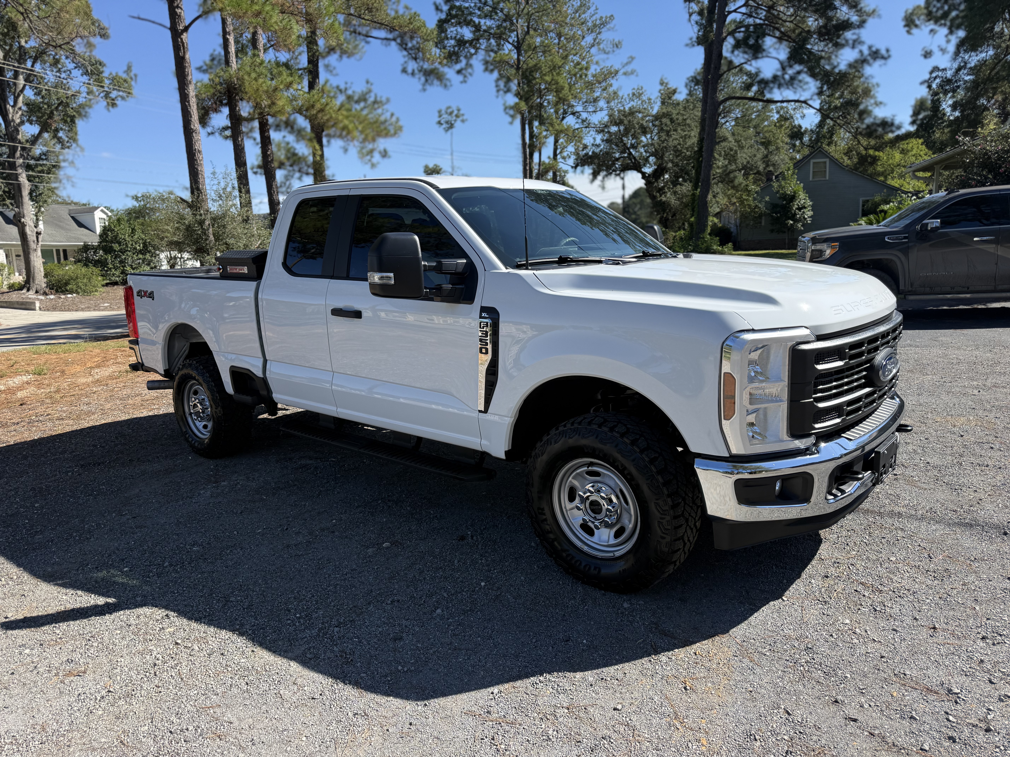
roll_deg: +2.3
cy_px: 378
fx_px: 700
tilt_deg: -6.9
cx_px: 505
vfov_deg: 56.8
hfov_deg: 71.6
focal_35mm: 24
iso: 100
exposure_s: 1/2703
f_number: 1.78
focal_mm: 6.76
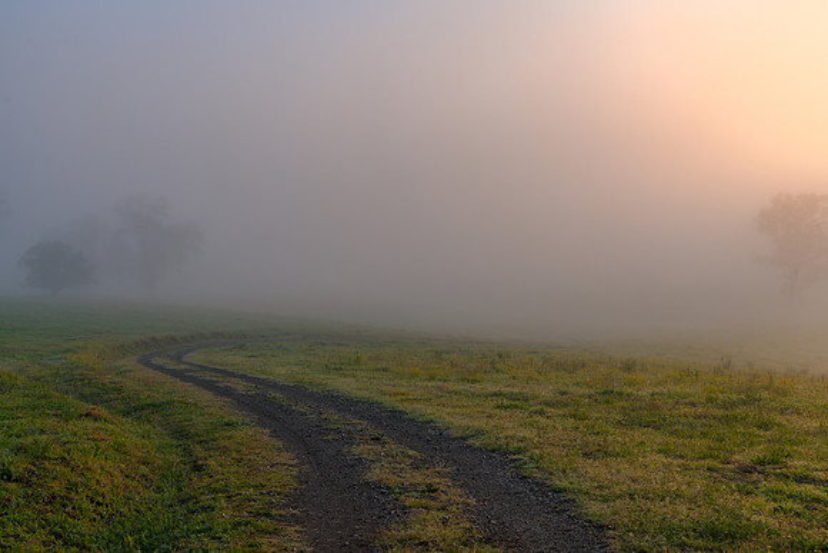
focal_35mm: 40
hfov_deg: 48.4
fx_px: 920
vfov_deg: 33.4
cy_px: 276
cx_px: 414
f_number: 8
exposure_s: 1/50
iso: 125
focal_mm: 40
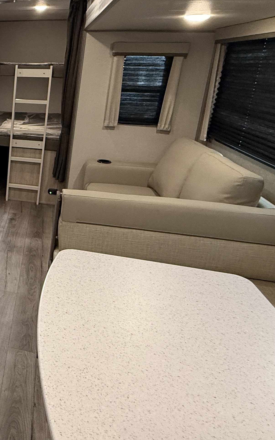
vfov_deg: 60.5
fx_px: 372
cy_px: 166
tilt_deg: -15.6
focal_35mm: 31
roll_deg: -0.6
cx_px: -66
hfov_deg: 32.5
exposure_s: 1/74
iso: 400
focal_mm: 2.22
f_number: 2.2
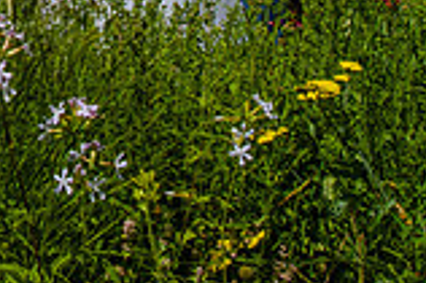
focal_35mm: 136
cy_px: -209
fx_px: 1608
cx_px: -71
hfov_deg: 14.7
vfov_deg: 9.6
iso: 200
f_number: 10
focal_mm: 35
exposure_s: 1/320
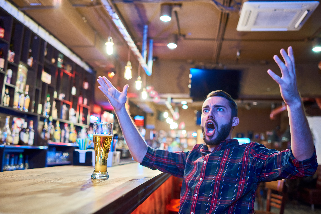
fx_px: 312
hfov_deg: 54.4
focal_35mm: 35
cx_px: 160
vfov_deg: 37.9
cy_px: 107
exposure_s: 1/15
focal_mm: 35
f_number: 2.5
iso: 400
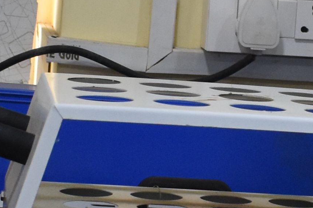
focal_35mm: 189
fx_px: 1643
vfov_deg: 7.3
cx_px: 321
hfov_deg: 10.8
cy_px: 153
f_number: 3.5
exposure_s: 1/125
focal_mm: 18
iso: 900
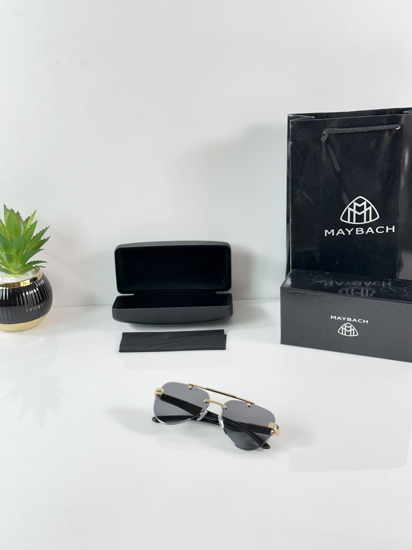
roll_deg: +2.2
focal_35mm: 48
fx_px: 762
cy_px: 275
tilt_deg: -23.5
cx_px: 206
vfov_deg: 39.7
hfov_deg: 30.3
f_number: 1.78
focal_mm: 6.86
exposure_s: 1/100
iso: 125
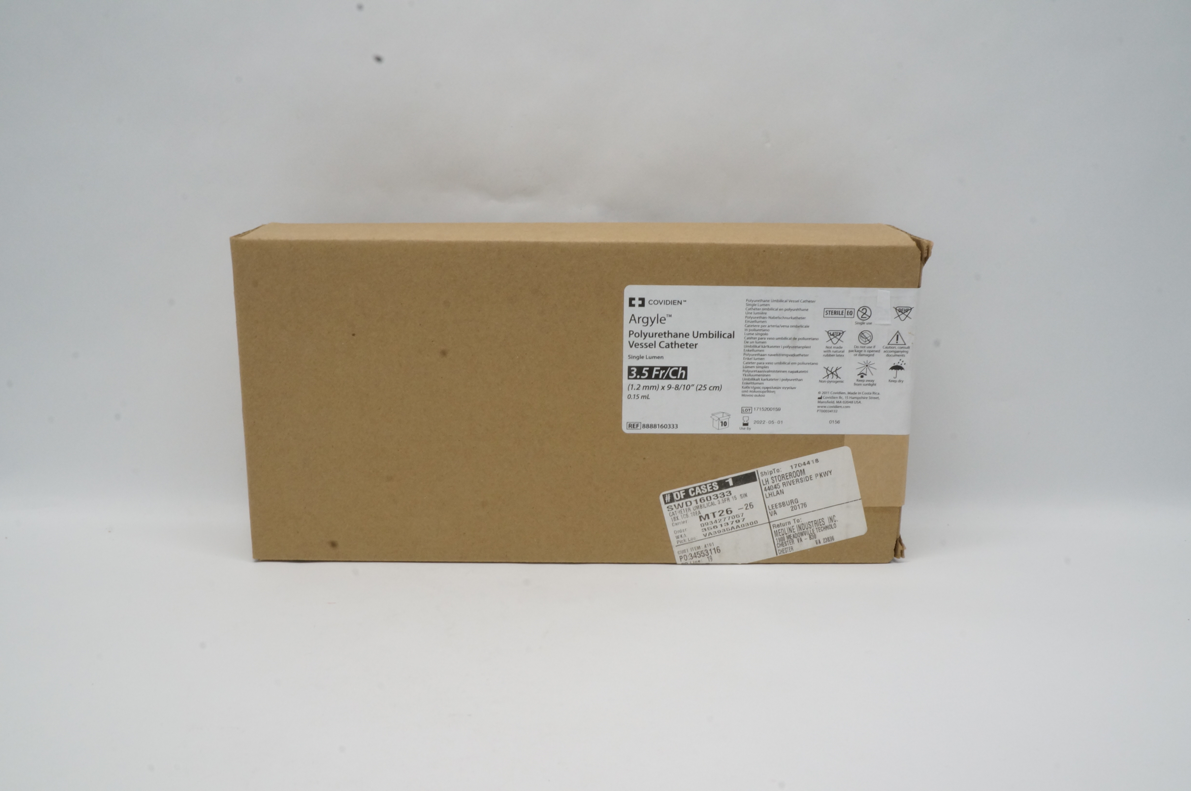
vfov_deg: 39.9
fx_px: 1091
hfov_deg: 57.3
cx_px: 596
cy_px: 396
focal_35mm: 33
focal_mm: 22
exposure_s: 1/8
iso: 800
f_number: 25
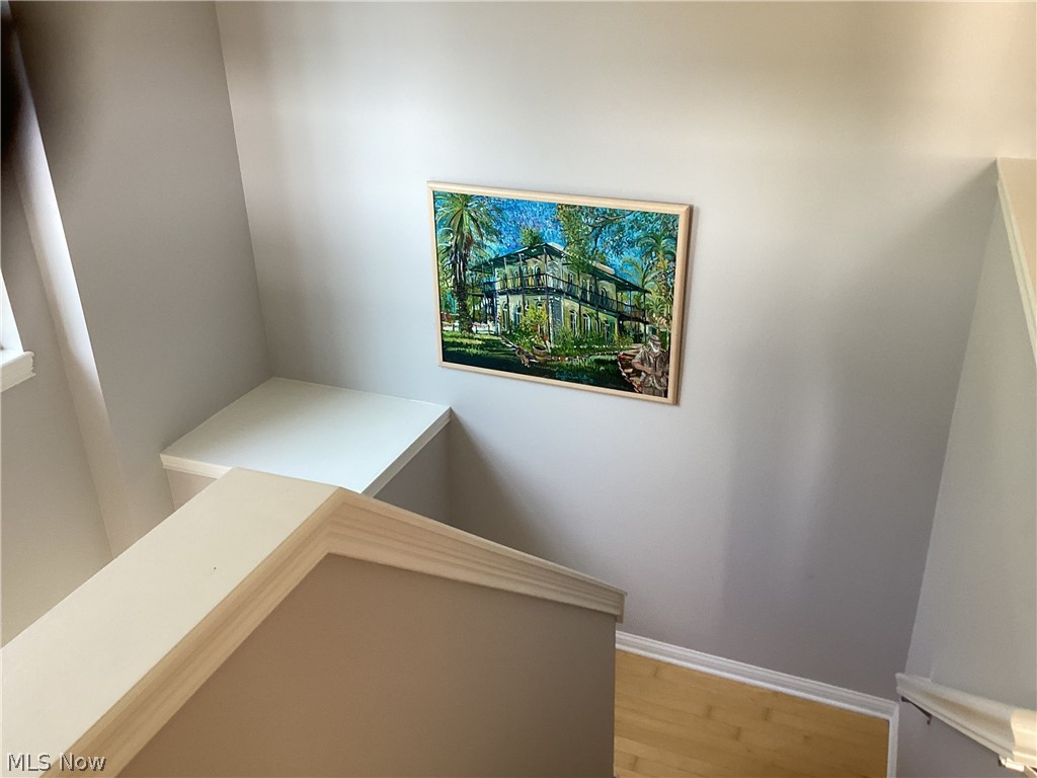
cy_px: 389
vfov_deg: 45.4
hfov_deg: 58.4
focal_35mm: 31
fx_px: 929
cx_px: 518
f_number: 2.4
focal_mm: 3.3
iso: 80
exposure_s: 1/60
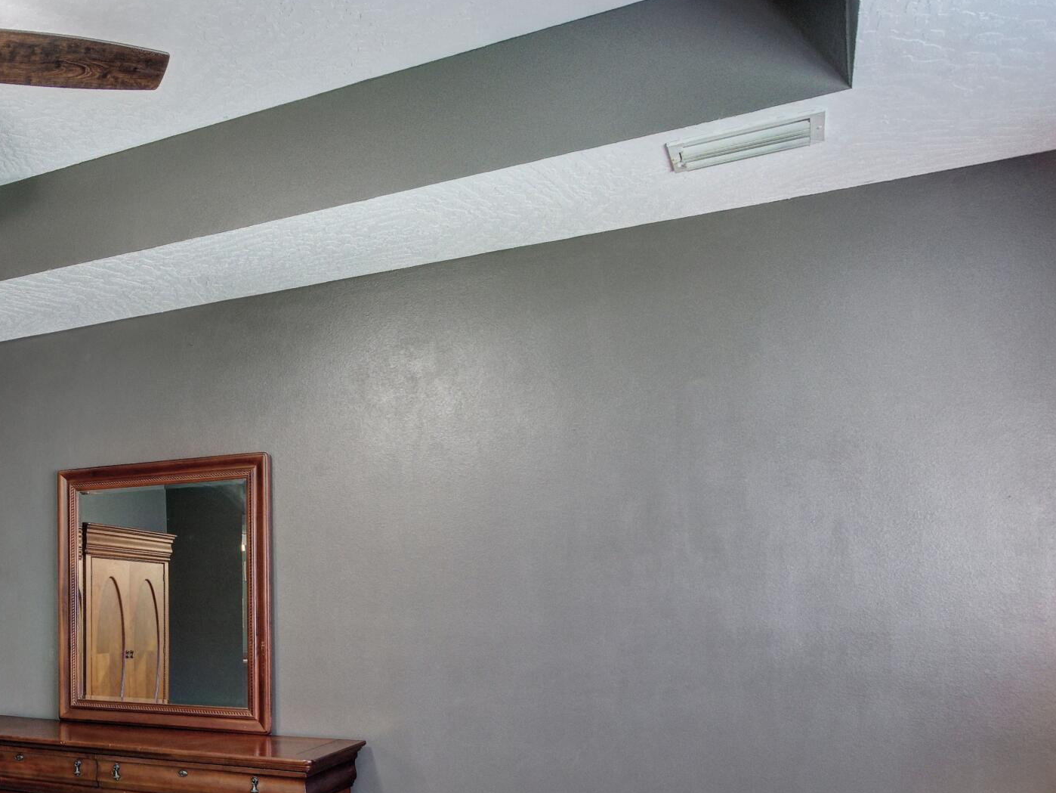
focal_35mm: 33
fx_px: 1007
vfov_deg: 41.8
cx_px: 27
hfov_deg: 47.2
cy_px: 589
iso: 400
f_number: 8
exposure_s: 1/30
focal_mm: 11
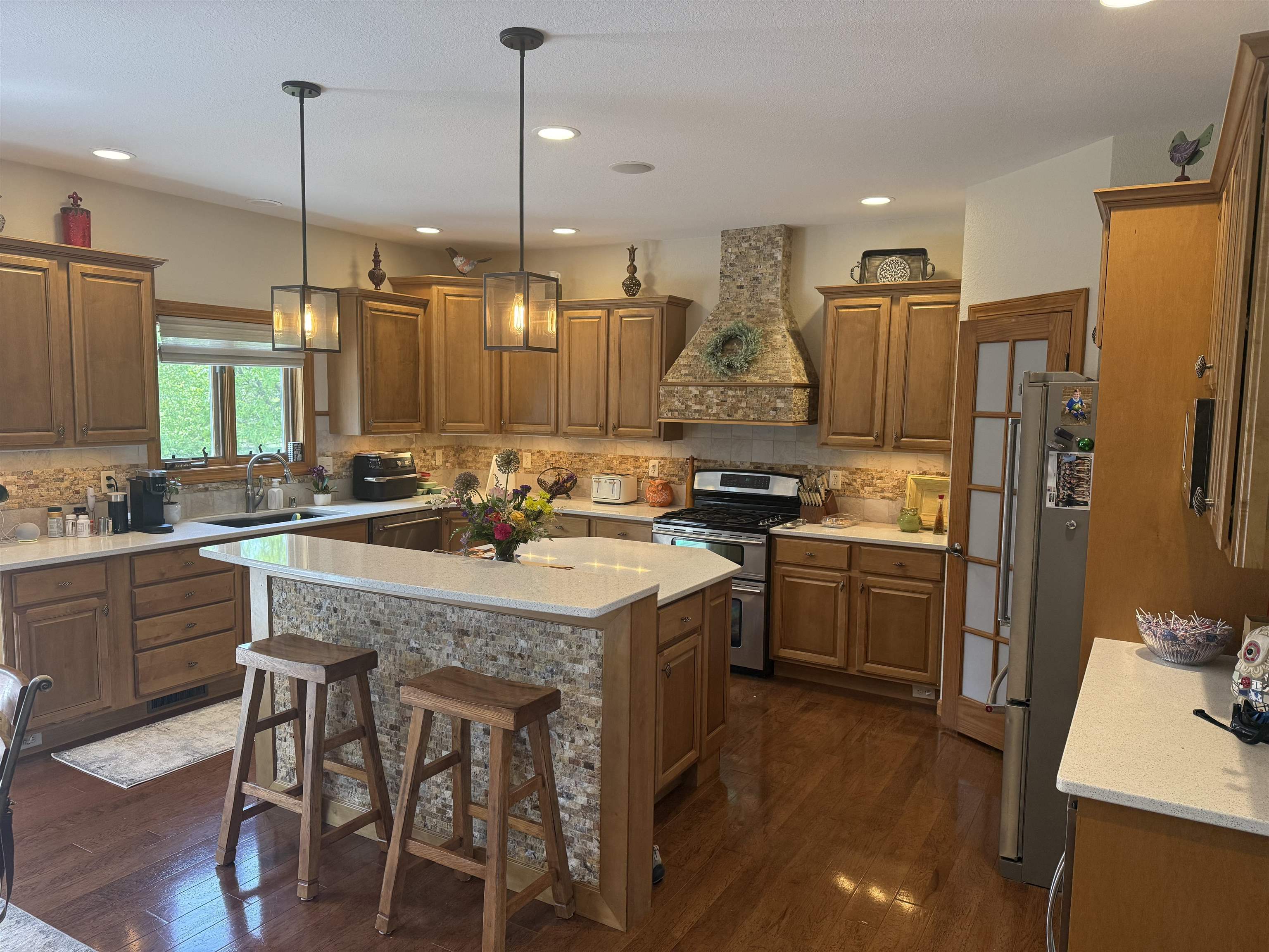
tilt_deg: -5.7
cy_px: 476
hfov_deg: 71.6
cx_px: 634
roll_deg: -0.8
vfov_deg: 56.8
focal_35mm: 24
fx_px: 880
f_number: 1.78
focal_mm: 6.76
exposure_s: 1/120
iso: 250
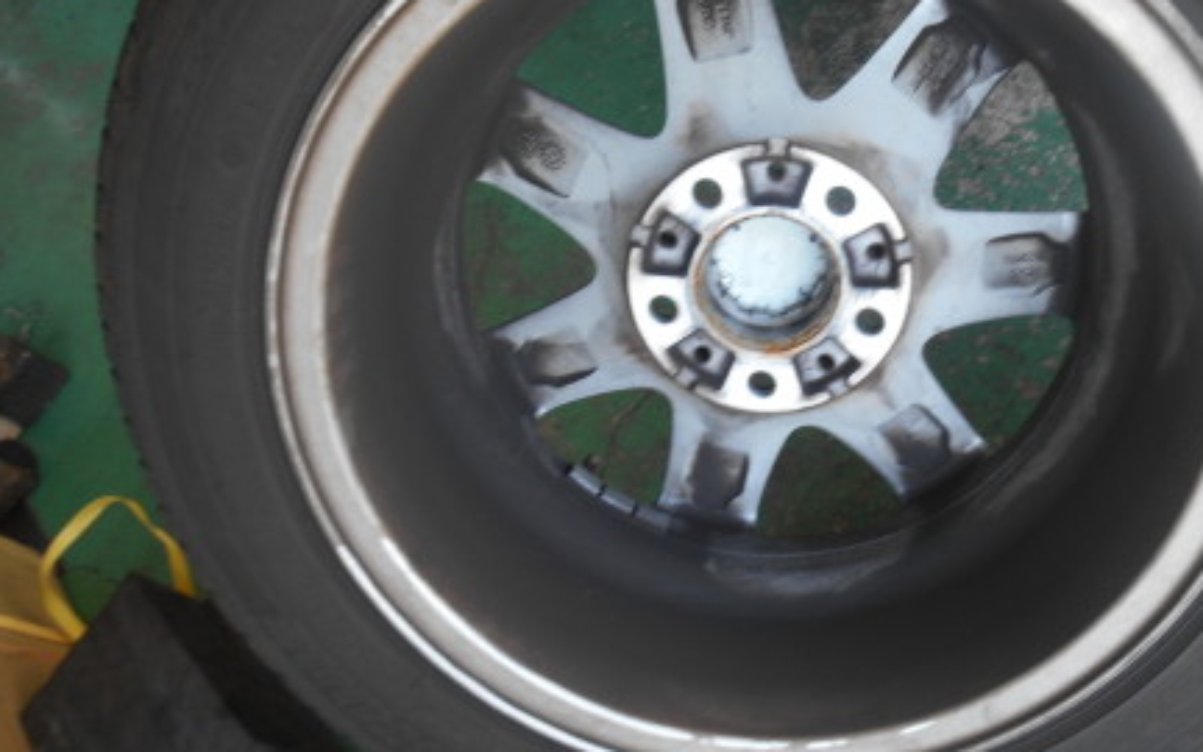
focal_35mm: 34
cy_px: 354
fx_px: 1115
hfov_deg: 56.5
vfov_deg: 37.3
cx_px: 684
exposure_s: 1/40
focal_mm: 4.7
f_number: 3.4
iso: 80
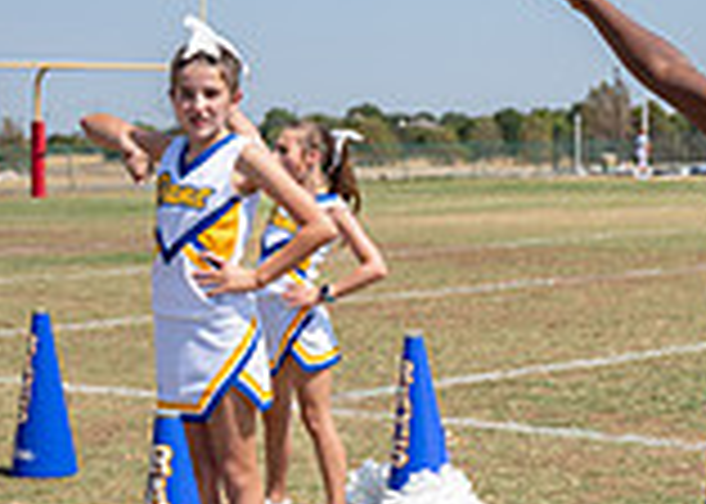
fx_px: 2104
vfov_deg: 13.6
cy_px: 248
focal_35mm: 105
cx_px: 720
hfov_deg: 18.5
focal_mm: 24
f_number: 2.8
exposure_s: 1/3200
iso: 100
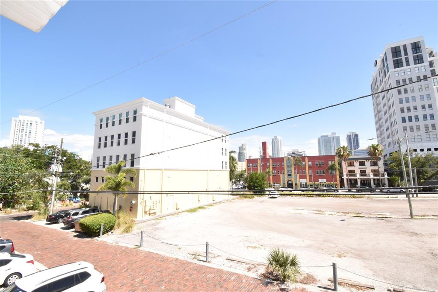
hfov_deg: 100.4
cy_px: 146
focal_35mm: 15
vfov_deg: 77.4
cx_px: 219
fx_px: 183
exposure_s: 1/200
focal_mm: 10
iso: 1600
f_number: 22
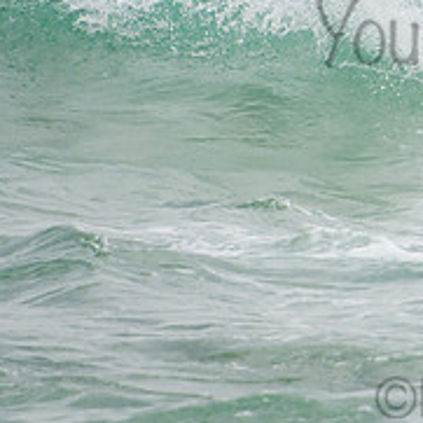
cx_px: 556
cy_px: 11
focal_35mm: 1595
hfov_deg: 1.1
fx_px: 22051
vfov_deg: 1.1
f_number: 5.6
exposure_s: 1/1600
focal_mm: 390
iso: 320
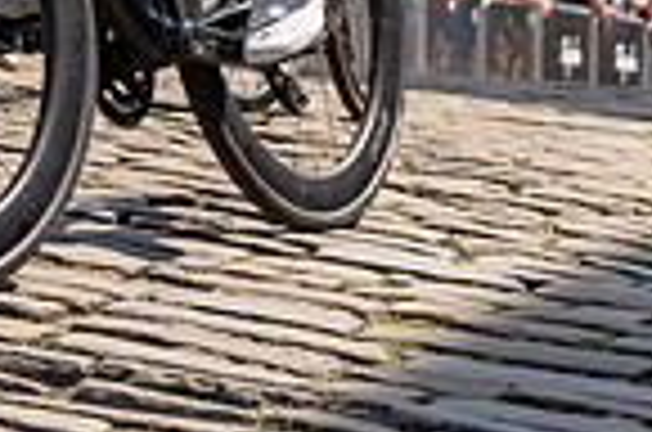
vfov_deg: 6.1
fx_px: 3921
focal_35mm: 217
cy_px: -532
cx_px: -44
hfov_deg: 9.4
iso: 160
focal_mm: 38
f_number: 3.5
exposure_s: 1/2500
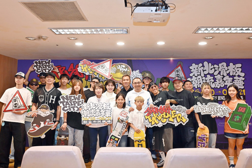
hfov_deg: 66.4
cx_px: 126
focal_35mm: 28
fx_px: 192
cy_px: 84
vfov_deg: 47.1
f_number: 5
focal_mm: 27.5
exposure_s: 1/125
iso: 1000
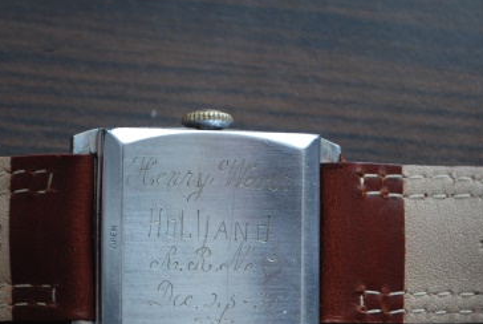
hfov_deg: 14.1
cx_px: 224
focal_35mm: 145
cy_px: 250
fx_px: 1947
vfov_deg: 9.5
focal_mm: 55
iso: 400
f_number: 5.6
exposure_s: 1/8
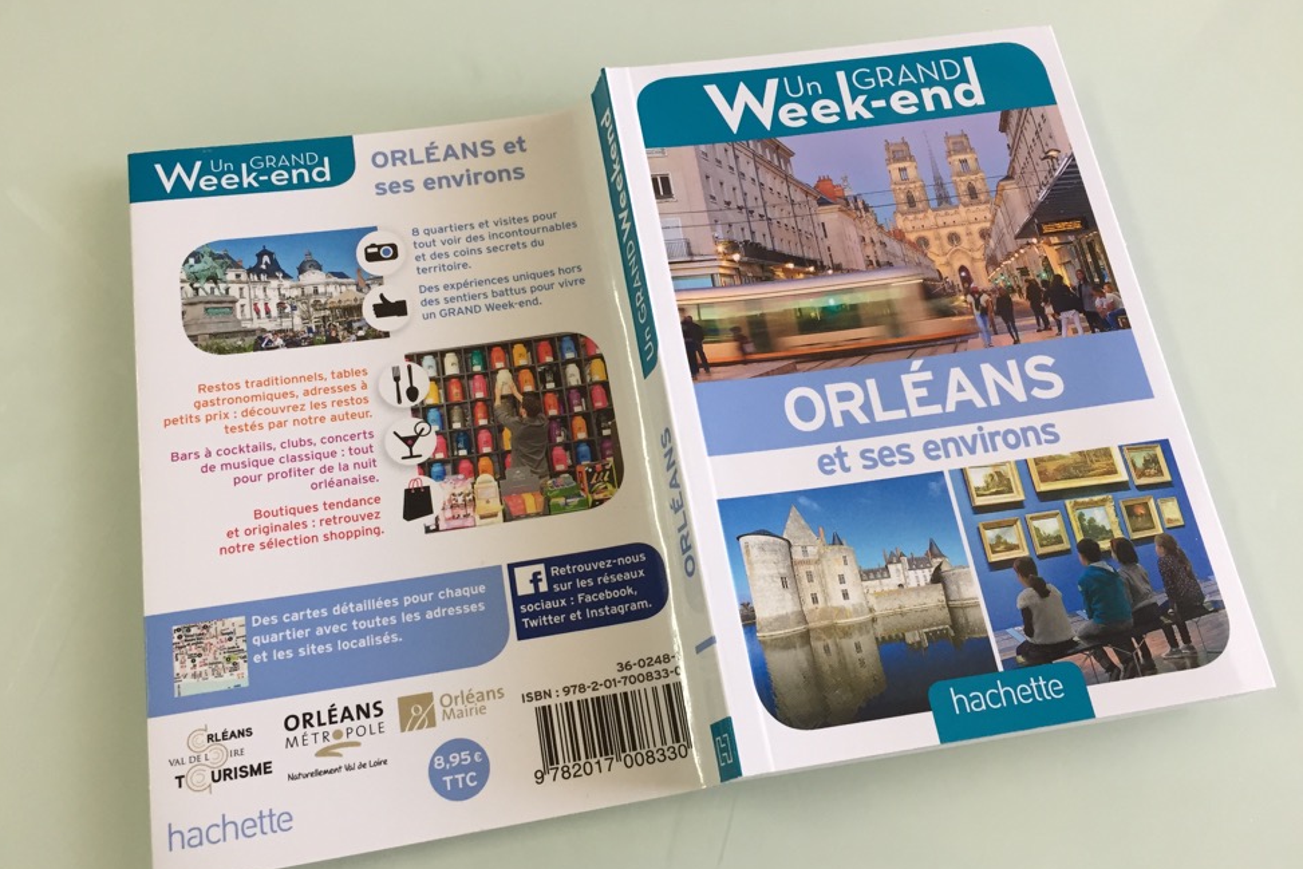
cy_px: 467
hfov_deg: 60.3
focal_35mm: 31
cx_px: 644
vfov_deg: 42.3
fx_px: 1122
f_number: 2.2
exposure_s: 1/33
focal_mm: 4.15
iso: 50
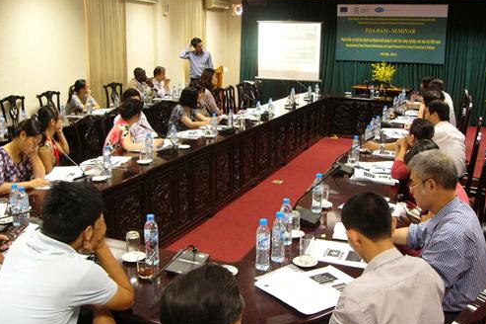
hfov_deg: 50.7
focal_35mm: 38
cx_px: 243
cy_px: 173
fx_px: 513
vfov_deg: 35.0
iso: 200
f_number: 2.8
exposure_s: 1/10
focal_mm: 6
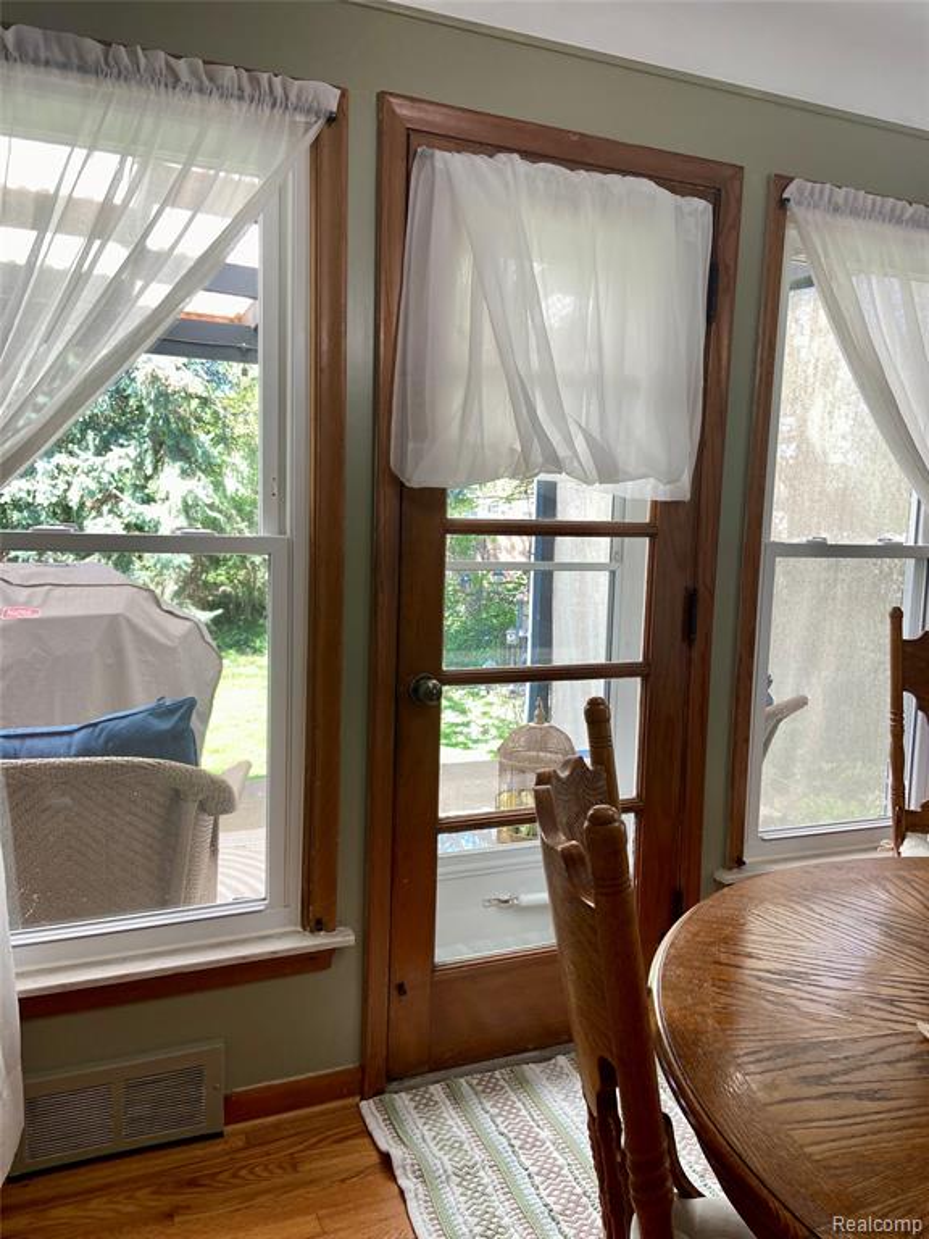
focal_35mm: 26
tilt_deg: -5.8
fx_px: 930
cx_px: 464
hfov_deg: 53.1
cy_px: 620
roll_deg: -1.5
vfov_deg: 67.3
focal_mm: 4.25
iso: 40
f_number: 1.8
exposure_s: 1/120
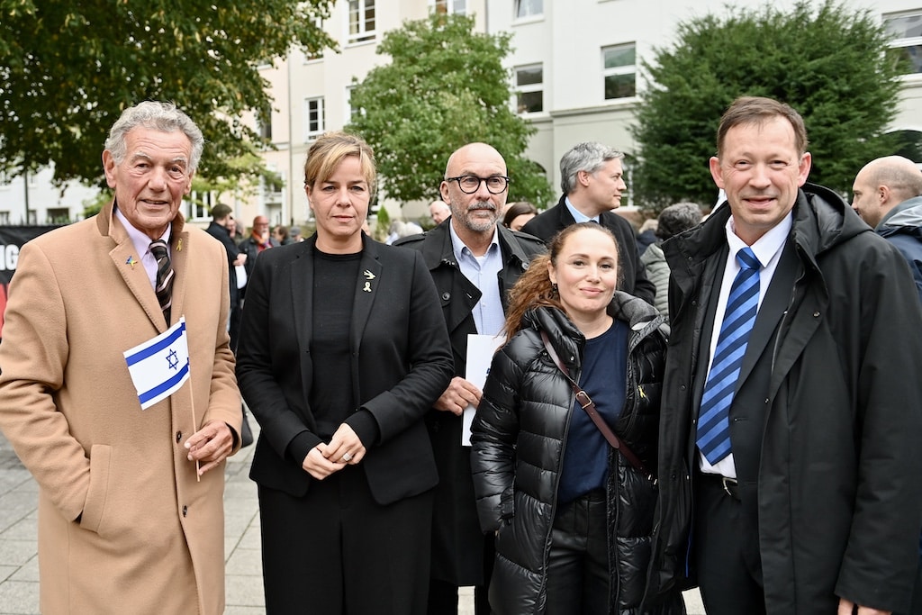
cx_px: 461
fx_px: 743
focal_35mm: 29
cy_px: 308
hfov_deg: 63.7
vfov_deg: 45.0
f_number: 3.2
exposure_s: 1/100
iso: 280
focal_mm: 29
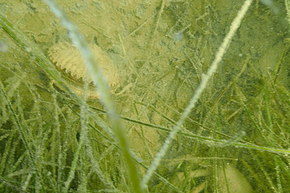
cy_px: 116
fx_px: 314
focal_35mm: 39
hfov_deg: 49.6
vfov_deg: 34.1
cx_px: 142
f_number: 2.8
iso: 100
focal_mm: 4.5
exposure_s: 1/125
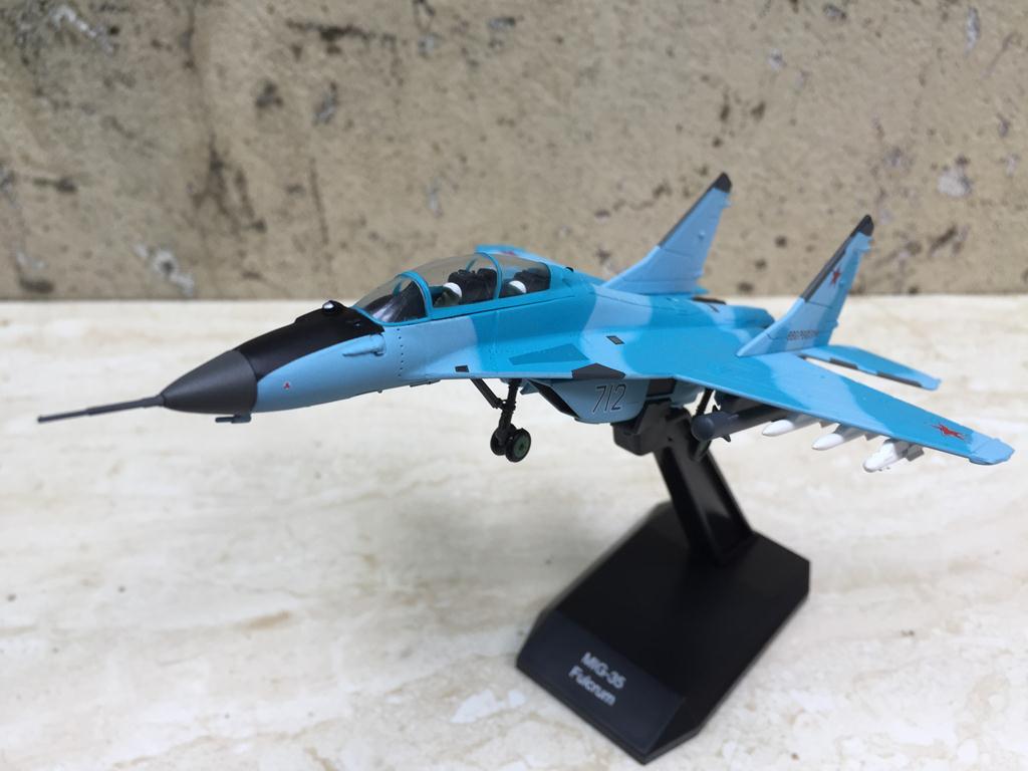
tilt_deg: -37.6
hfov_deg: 61.7
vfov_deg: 48.2
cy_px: 386
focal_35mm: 29
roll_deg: -0.1
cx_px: 514
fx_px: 861
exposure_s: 1/100
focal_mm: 4.15
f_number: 2.2
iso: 32
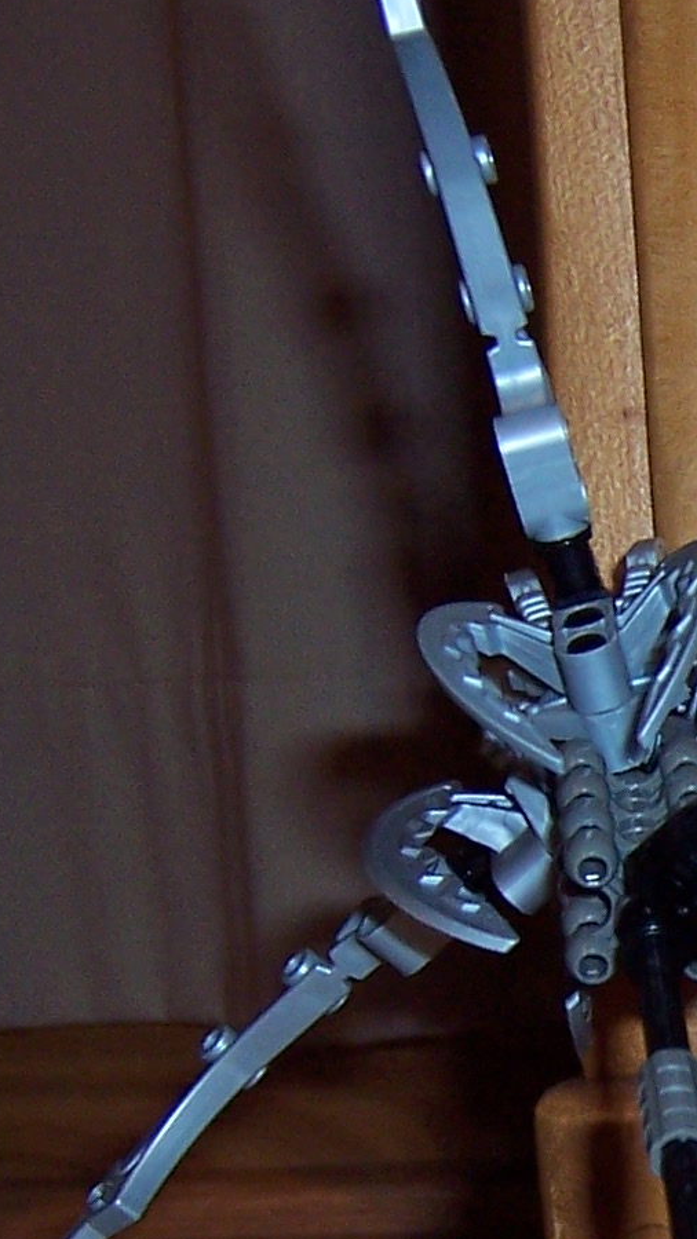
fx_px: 3024
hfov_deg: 12.3
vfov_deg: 22.7
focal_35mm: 92
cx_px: 1161
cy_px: 1060
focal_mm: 5.5
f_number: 2.8
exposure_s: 1/60
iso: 140
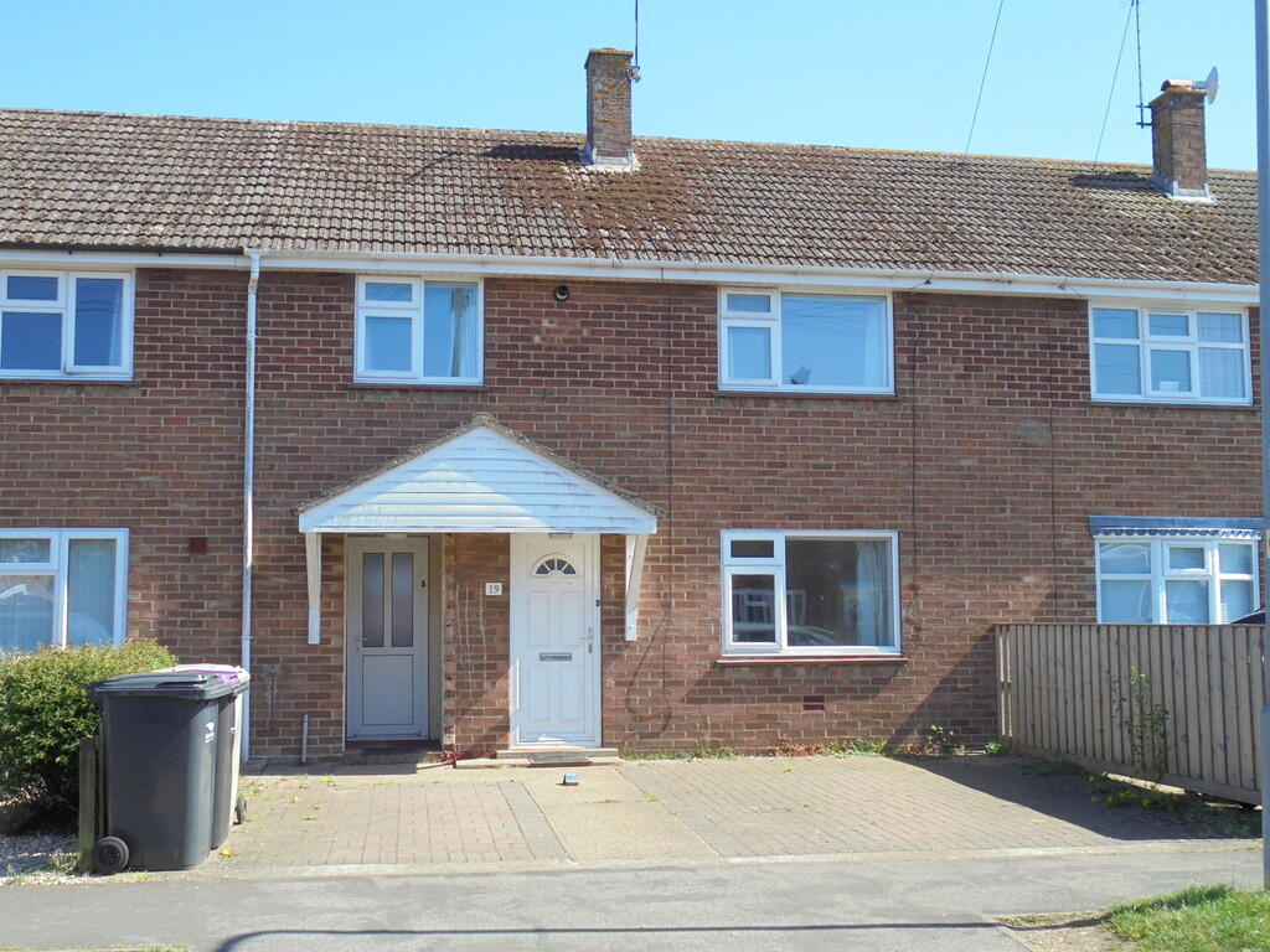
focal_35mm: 38
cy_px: 476
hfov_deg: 49.0
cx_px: 635
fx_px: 1394
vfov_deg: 37.7
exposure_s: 1/250
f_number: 4.2
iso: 100
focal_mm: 6.9
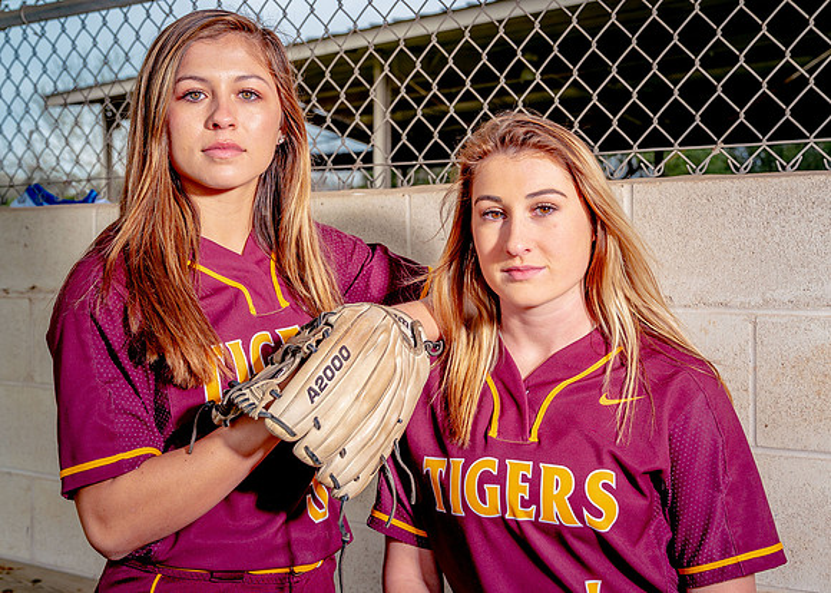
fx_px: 988
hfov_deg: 45.6
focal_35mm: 42
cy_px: 270
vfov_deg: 33.4
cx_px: 443
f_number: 5.6
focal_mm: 36
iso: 100
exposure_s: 1/125
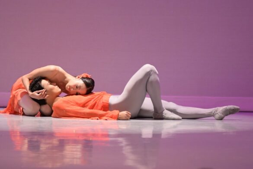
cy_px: 84
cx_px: 126
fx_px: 1845
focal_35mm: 262
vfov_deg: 5.2
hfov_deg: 7.8
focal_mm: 175
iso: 3200
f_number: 2.8
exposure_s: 1/500
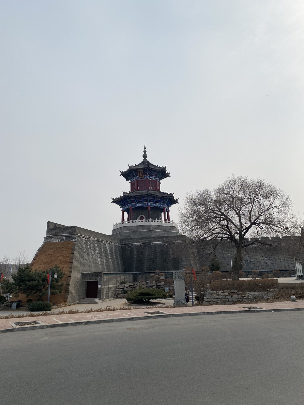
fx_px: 304
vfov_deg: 67.3
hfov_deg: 53.1
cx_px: 152
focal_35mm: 26
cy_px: 202
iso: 32
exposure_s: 1/7692
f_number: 1.8
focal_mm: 4.25
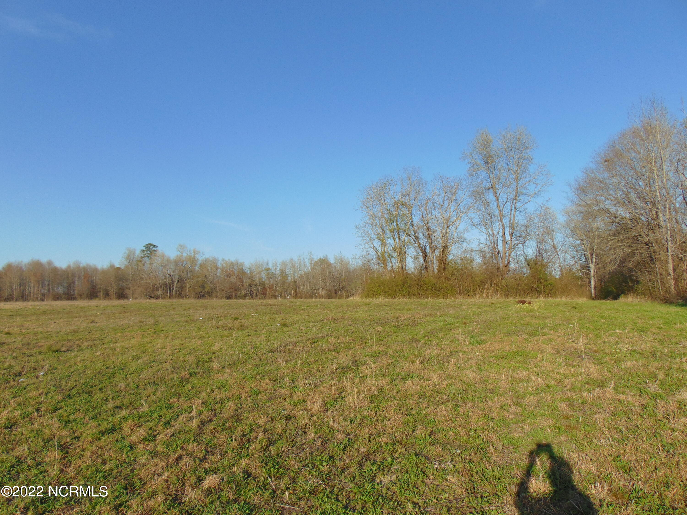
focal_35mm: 25
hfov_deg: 69.4
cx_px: 344
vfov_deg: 54.9
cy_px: 258
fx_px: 496
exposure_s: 1/250
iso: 80
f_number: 7.7
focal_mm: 4.5
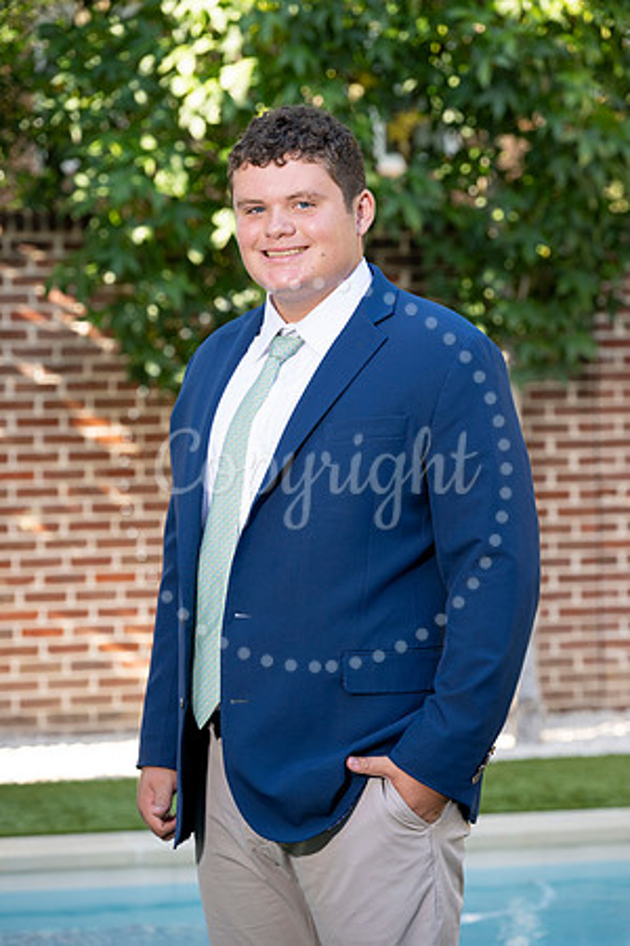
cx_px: 315
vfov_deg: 17.1
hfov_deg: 11.4
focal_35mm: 120
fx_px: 3150
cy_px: 473
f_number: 5.6
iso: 400
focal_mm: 120
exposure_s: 1/200
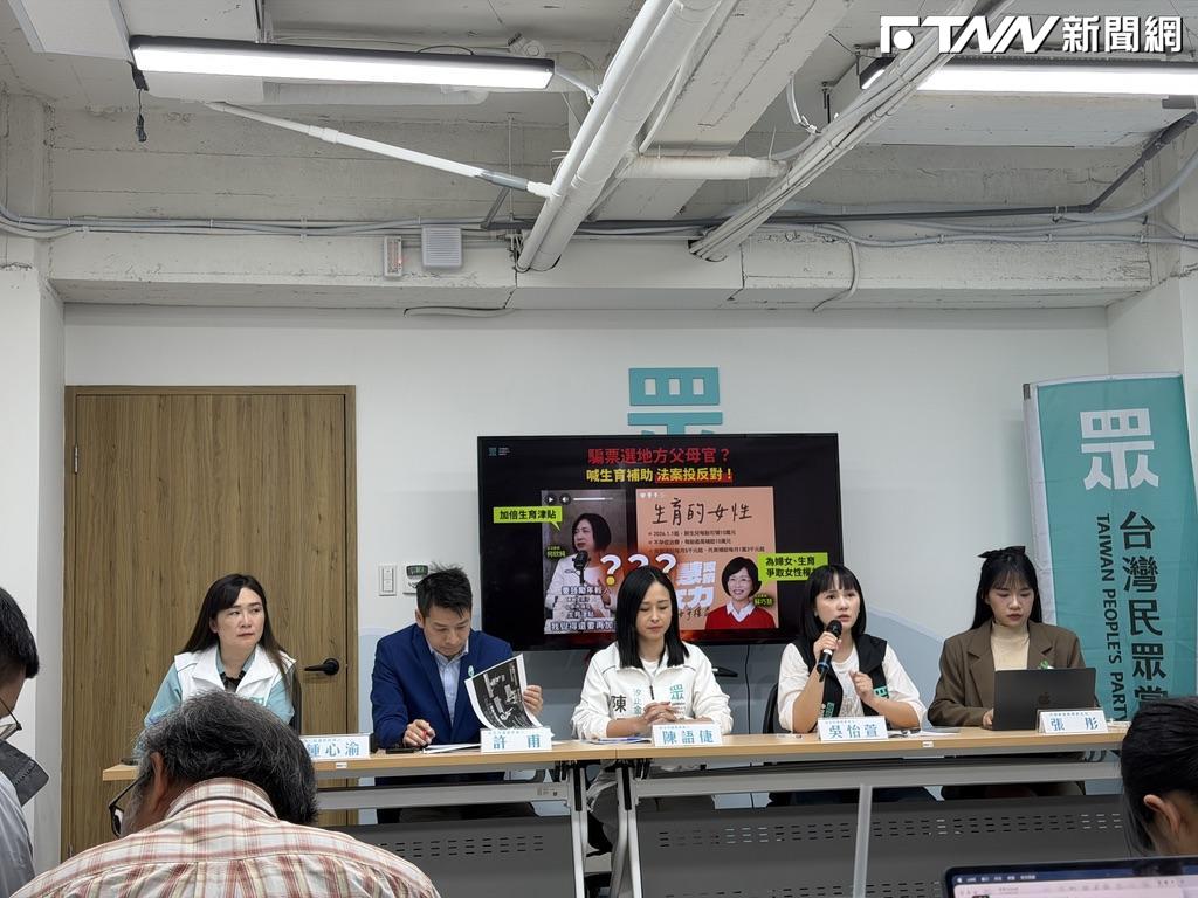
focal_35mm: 48
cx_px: 599
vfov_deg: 30.3
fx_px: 1661
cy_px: 449
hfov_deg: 39.7
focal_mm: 6.76
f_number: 1.78
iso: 64
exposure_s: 1/60
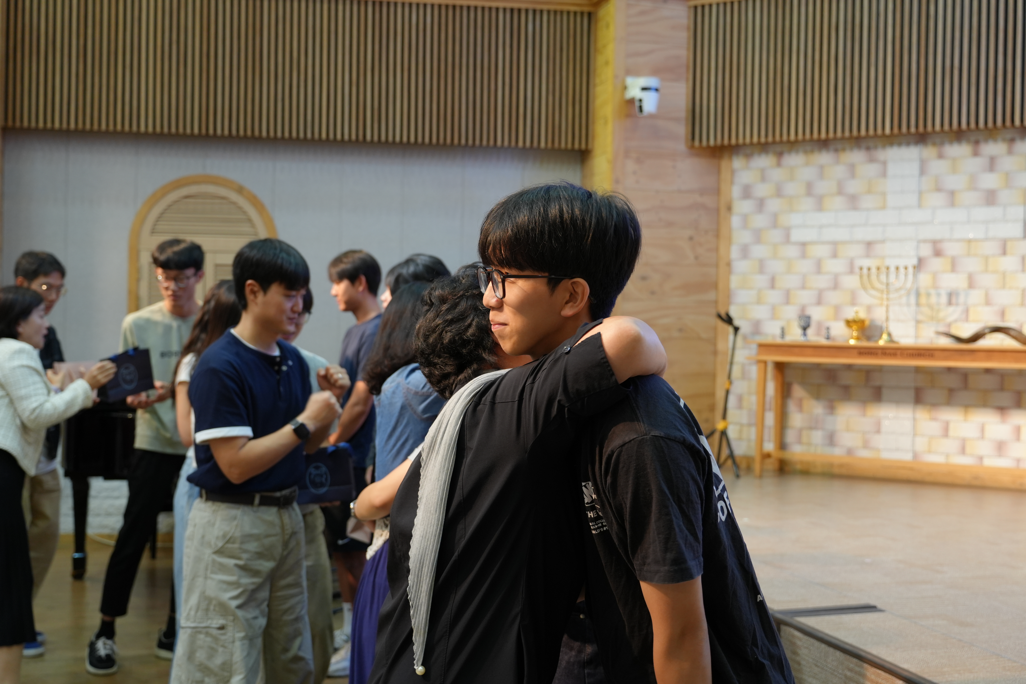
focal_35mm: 40
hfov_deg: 48.5
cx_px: 513
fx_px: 1140
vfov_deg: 33.4
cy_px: 342
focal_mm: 40
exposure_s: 1/60
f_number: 4
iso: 800
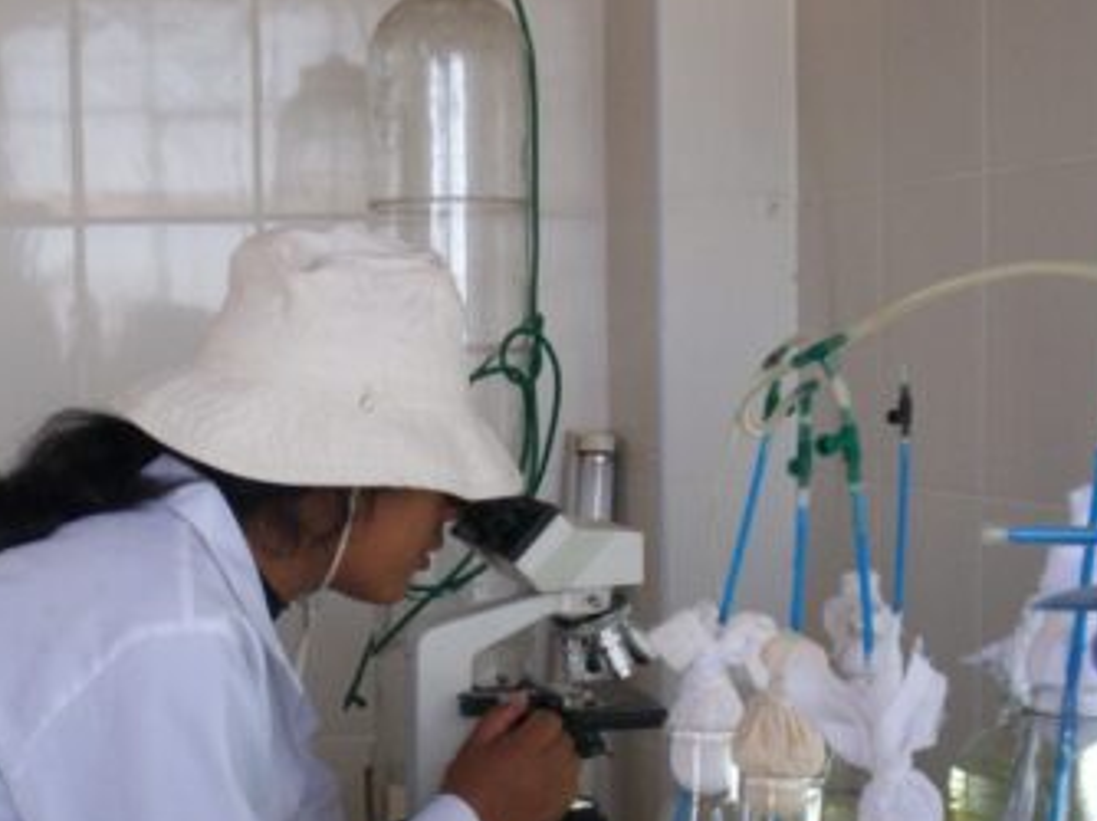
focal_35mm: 69
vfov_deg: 21.1
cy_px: 601
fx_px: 2185
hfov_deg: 28.0
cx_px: 351
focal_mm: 5.9
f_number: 4.5
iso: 100
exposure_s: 1/71.1
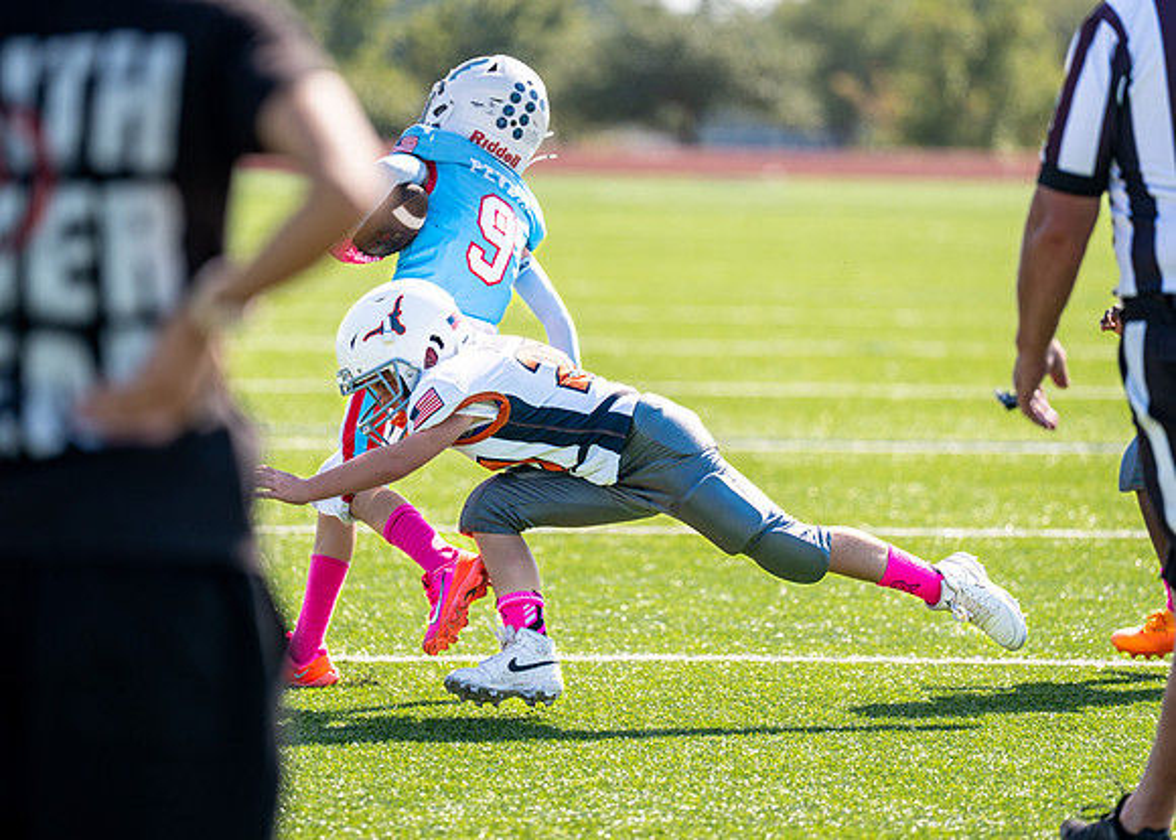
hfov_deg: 8.6
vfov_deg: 6.1
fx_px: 7836
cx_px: 593
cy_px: 385
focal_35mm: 235
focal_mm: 200
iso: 100
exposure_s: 1/1600
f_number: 2.8
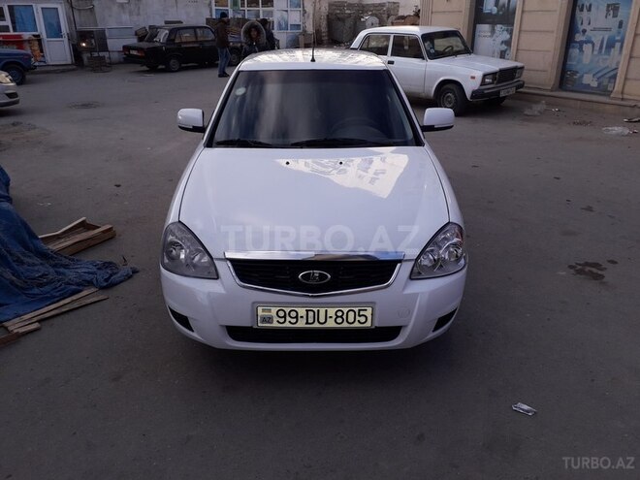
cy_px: 240
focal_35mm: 27
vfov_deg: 51.4
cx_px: 320
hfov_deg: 65.3
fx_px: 499
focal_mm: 3.6
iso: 40
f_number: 1.9
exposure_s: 1/763
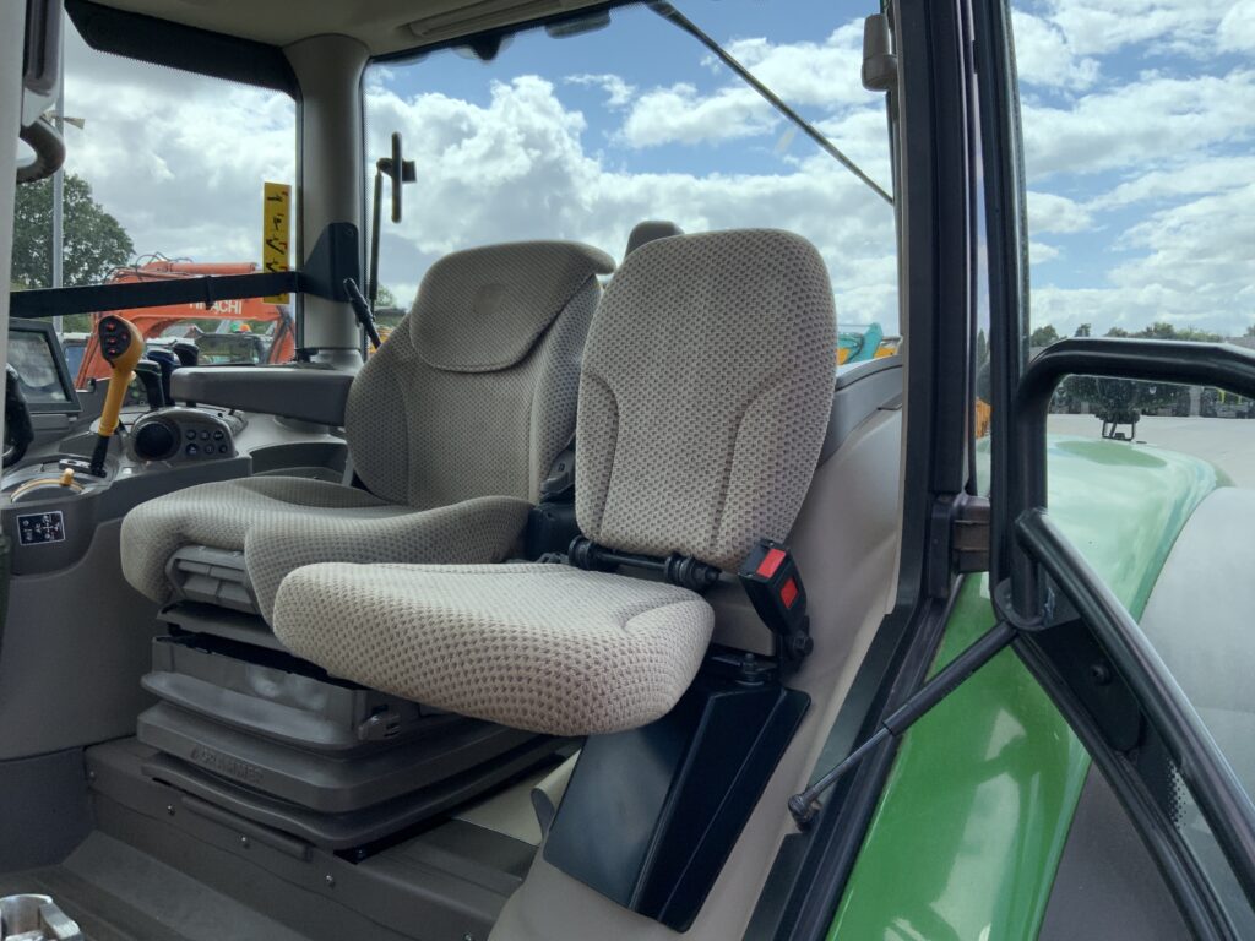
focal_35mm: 29
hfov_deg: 61.7
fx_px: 1051
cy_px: 470
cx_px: 628
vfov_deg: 48.2
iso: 16
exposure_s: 1/683
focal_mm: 3
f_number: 1.8
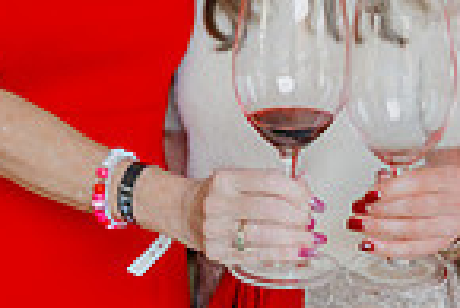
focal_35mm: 110
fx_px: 1407
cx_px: 444
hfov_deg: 18.2
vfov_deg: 12.4
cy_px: 81
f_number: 2.8
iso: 360
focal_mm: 27.5
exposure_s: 1/160
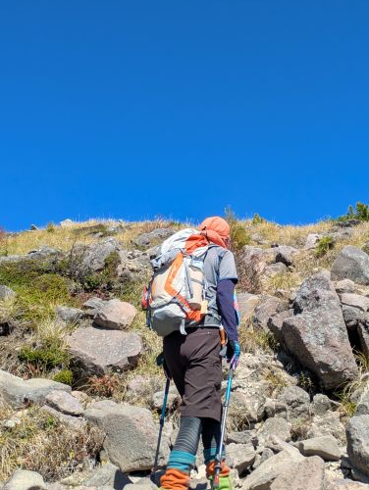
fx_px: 639
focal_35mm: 45
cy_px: 90
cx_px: 238
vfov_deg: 40.1
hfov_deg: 32.0
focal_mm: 5.43
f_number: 1.89
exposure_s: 1/1546
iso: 42
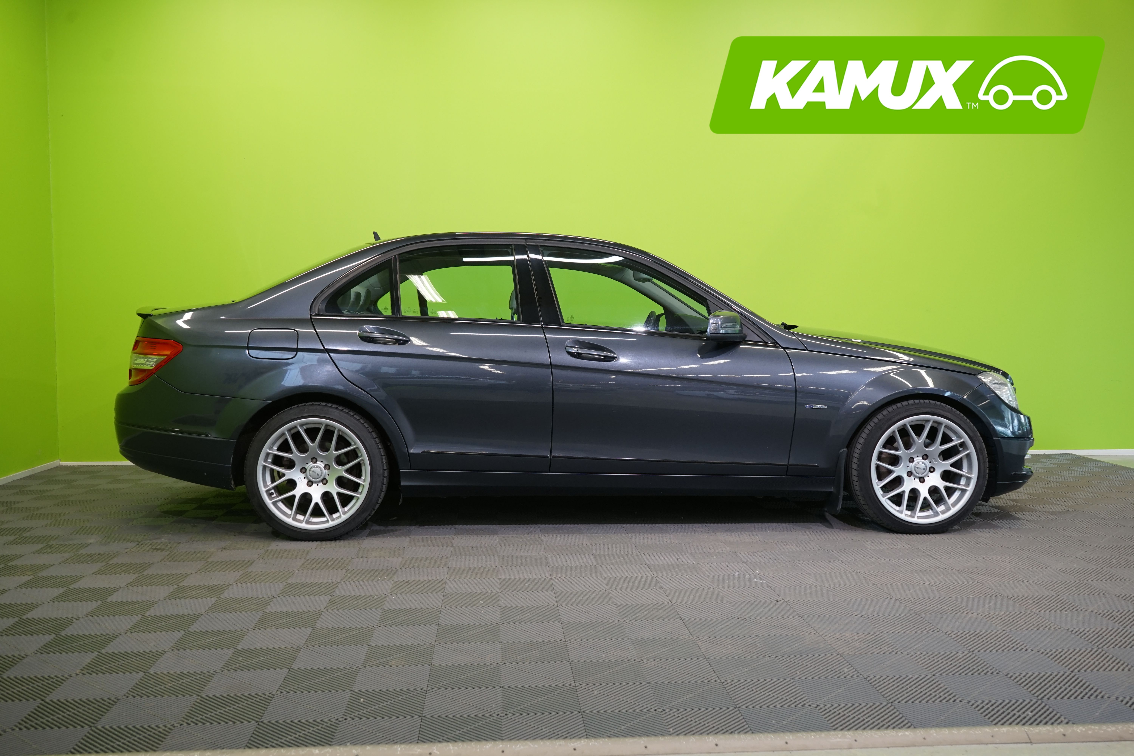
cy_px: 378
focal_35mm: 33
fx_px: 1039
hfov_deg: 57.2
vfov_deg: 40.0
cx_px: 567
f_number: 6.3
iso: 640
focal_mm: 33
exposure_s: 1/40
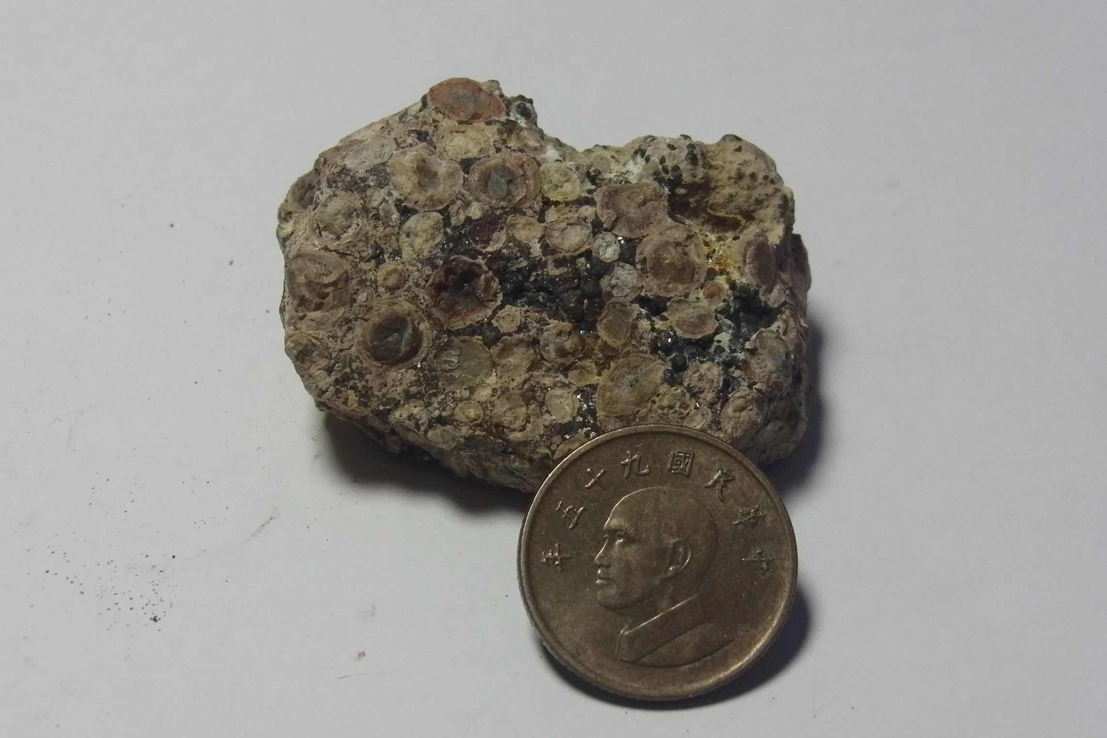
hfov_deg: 24.2
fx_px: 2583
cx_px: 554
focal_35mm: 84
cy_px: 355
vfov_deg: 16.3
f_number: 4.6
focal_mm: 13.6
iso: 400
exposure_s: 1/60
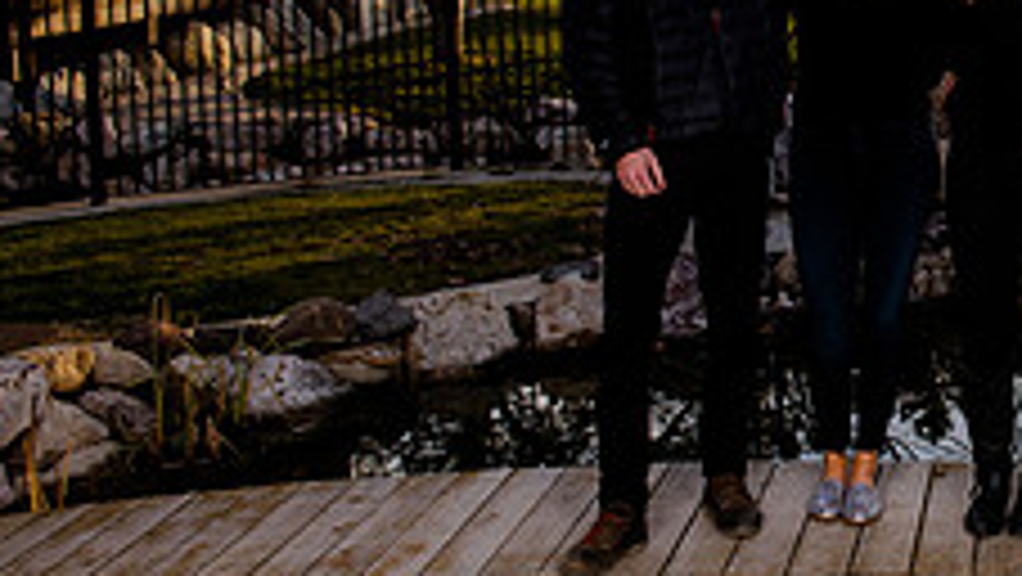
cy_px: 124
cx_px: 1063
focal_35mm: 76
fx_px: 2061
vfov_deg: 15.8
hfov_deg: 26.1
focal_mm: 28
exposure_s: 1/160
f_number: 8
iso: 200
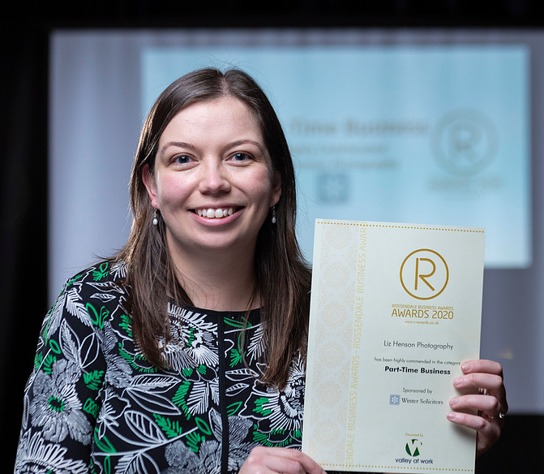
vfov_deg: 15.7
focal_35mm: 103
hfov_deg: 18.0
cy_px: 245
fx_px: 1717
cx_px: 251
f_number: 4
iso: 1000
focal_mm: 78
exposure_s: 1/200
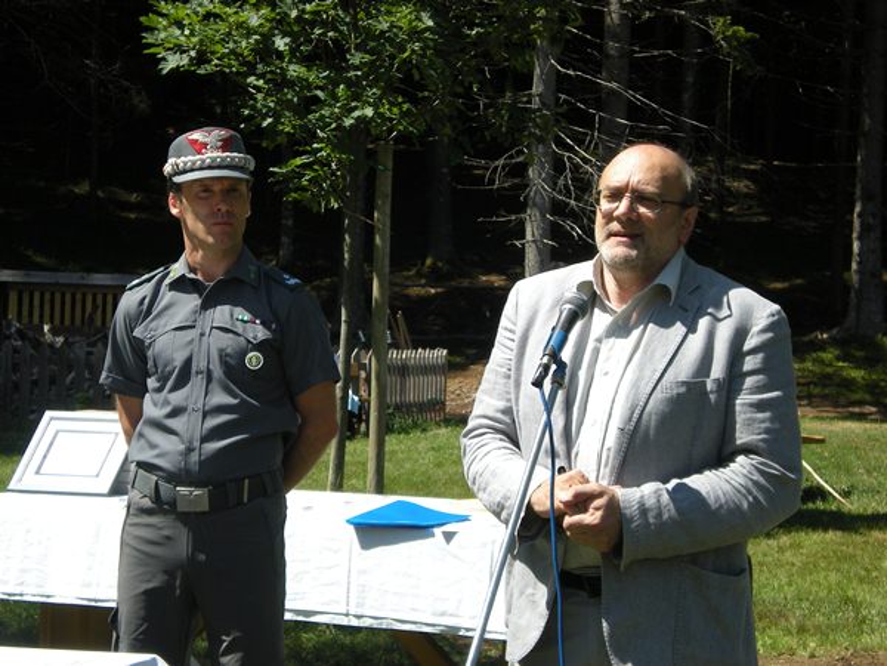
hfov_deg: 22.5
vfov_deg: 17.0
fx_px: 2229
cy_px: 333
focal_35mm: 87
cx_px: 444
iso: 64
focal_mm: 14.3
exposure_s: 1/258
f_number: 5.1
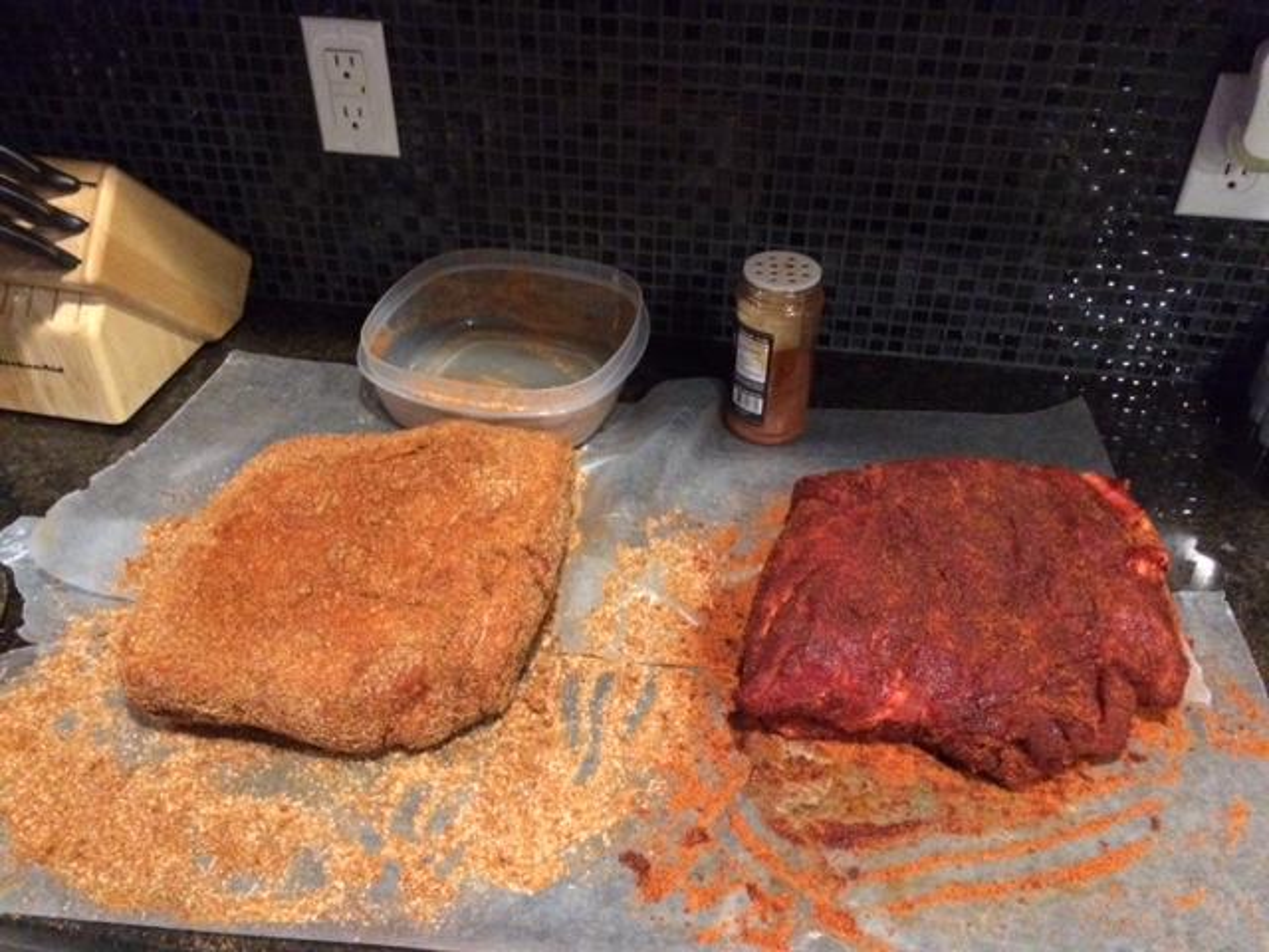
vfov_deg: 48.2
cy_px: 476
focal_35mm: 29
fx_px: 1063
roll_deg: +0.1
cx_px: 634
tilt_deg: -39.6
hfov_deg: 61.7
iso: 500
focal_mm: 4.15
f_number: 2.2
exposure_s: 1/15
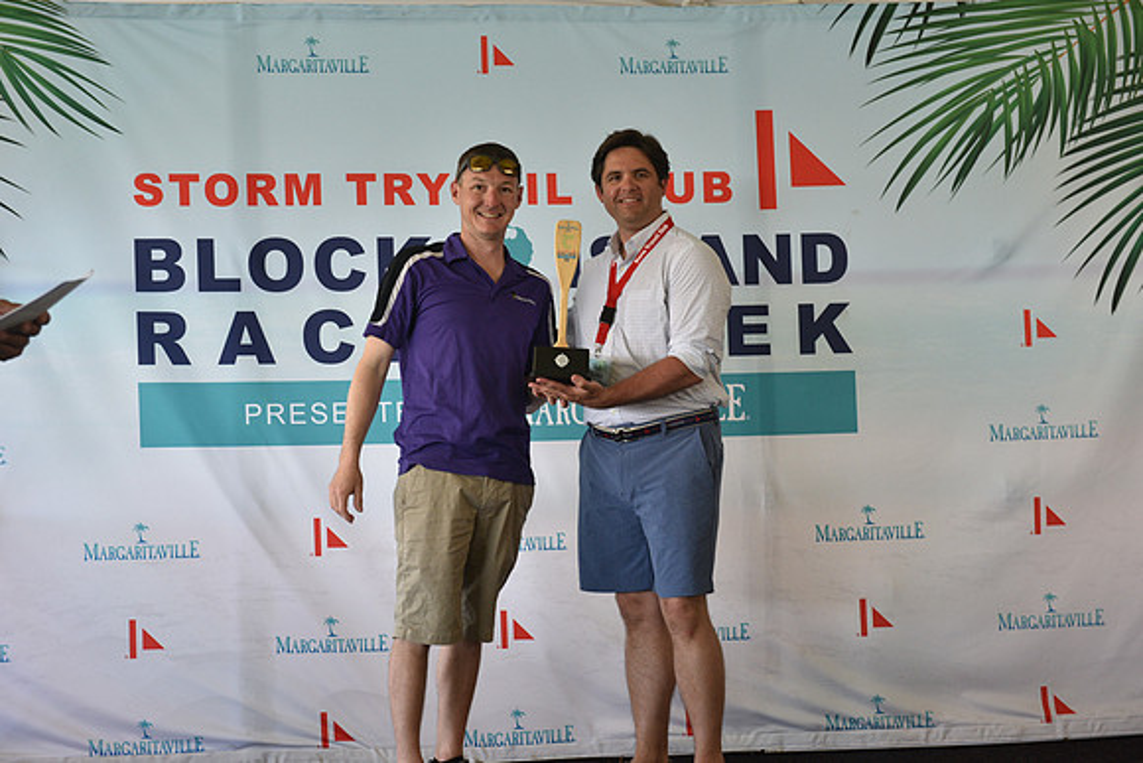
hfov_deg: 28.8
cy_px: 382
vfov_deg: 19.5
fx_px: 2223
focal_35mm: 70
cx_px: 572
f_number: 5.6
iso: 800
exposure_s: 1/160
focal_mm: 70
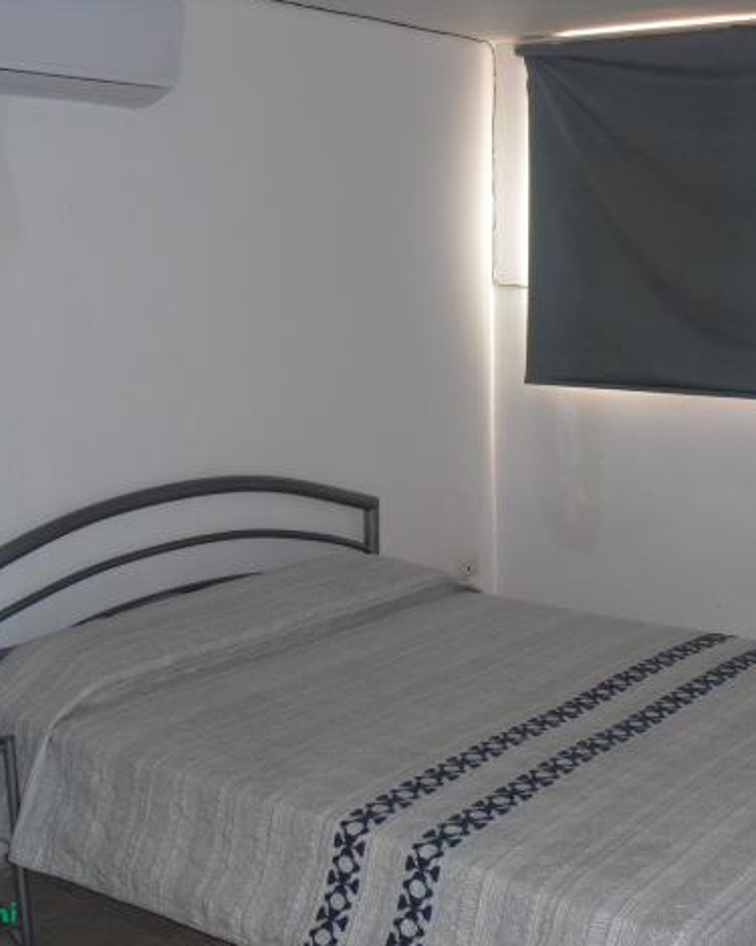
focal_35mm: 48
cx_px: 492
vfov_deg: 38.8
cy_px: 480
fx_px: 1343
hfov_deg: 31.2
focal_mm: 6.3
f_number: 3.1
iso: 200
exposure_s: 1/60
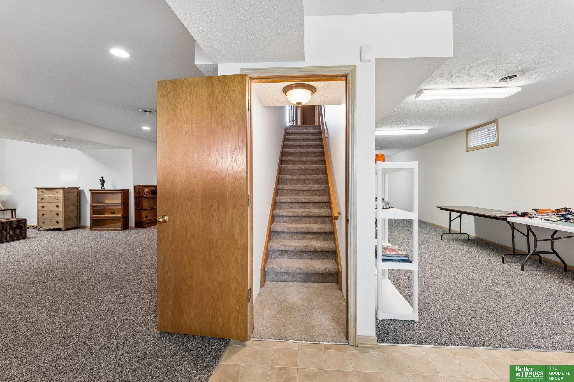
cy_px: 191
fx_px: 223
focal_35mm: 14
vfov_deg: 81.2
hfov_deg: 104.3
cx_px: 287
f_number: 6.3
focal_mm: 14
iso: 500
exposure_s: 1/10
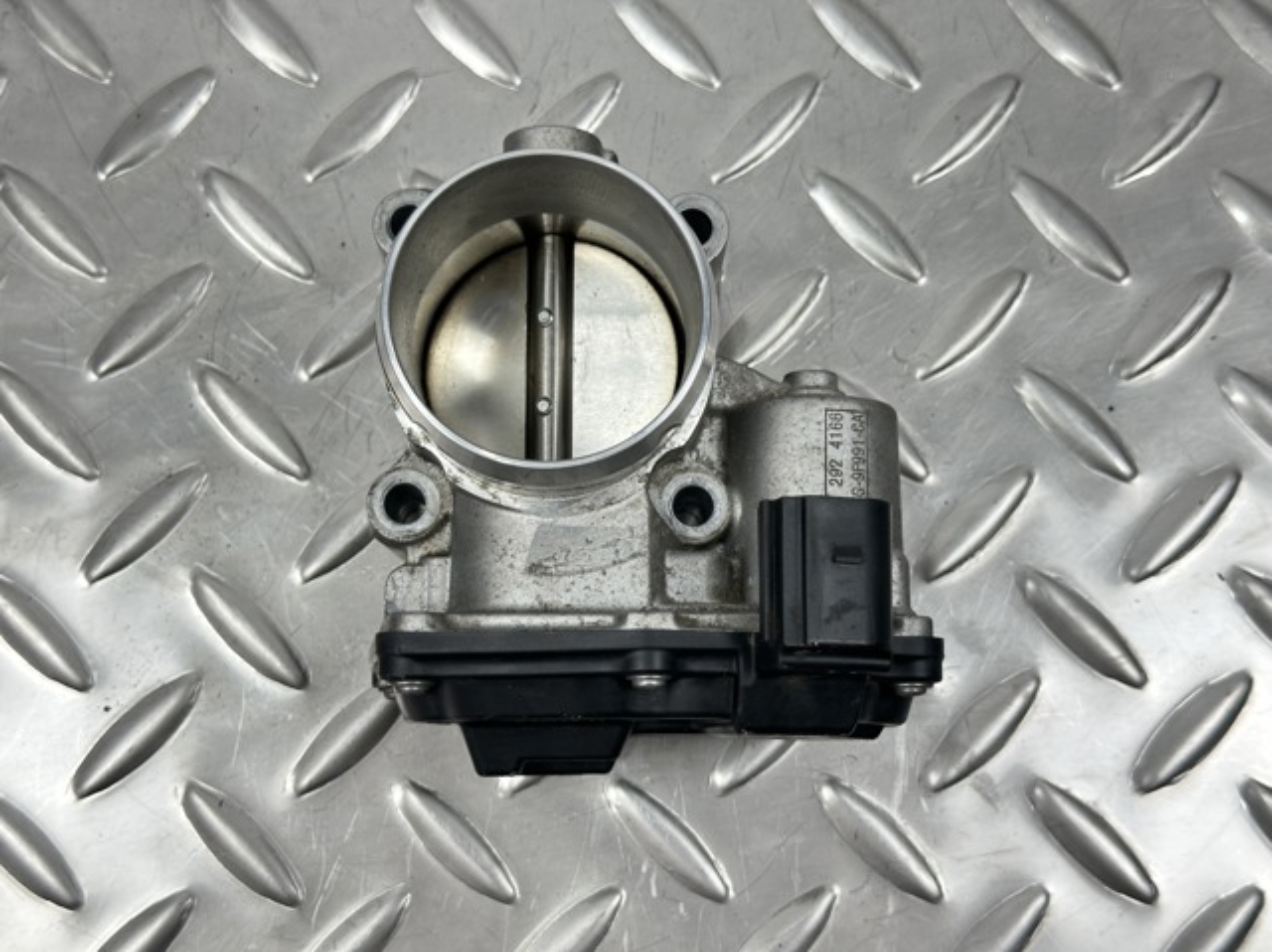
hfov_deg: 39.7
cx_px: 636
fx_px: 1762
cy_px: 476
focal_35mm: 48
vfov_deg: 30.2
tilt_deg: -79.7
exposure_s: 1/100
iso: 80
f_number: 1.78
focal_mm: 6.86
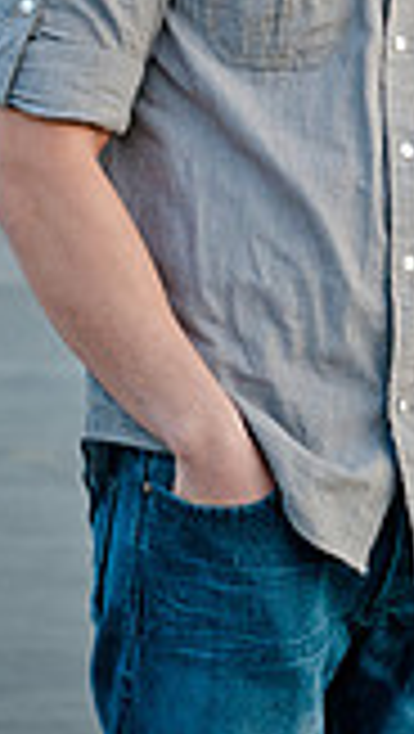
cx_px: 538
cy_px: -122
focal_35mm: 562
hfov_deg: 2.2
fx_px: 10940
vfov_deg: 3.8
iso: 400
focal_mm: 130
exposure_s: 1/200
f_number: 7.1
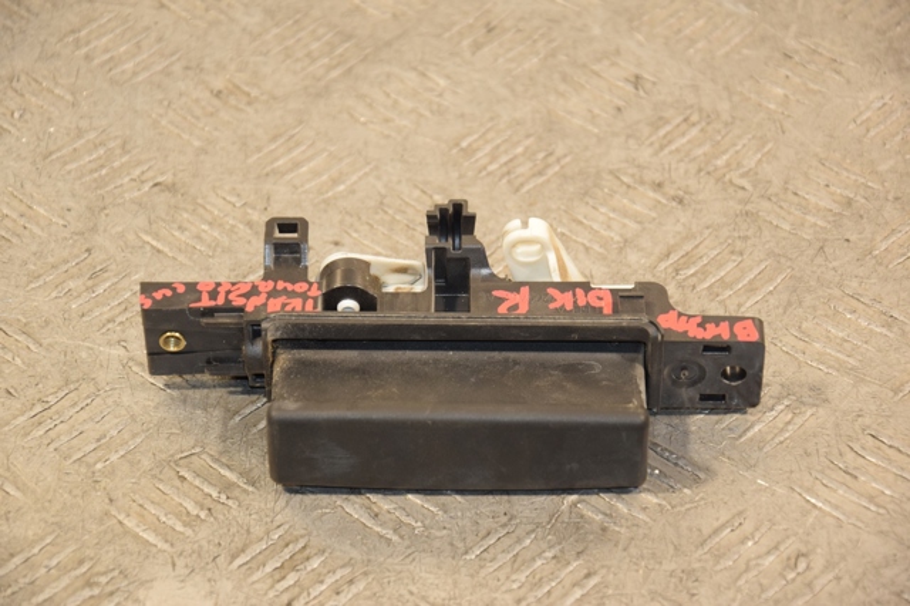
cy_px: 303
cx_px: 455
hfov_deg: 16.1
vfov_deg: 10.7
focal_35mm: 128
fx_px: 3221
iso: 800
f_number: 5.6
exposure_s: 1/100
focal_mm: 85
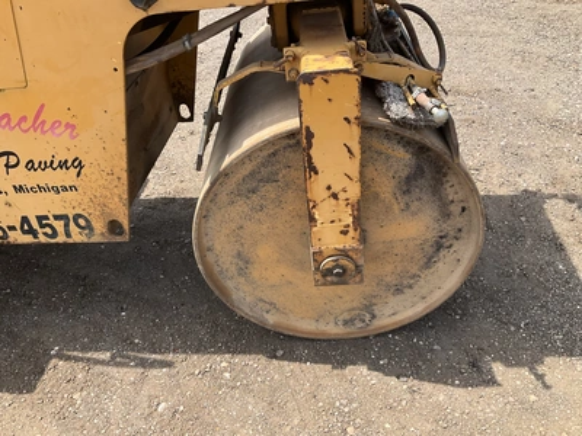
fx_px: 488
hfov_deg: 61.7
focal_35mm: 29
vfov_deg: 48.2
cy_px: 218
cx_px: 291
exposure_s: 1/599
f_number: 1.8
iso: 25
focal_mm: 3
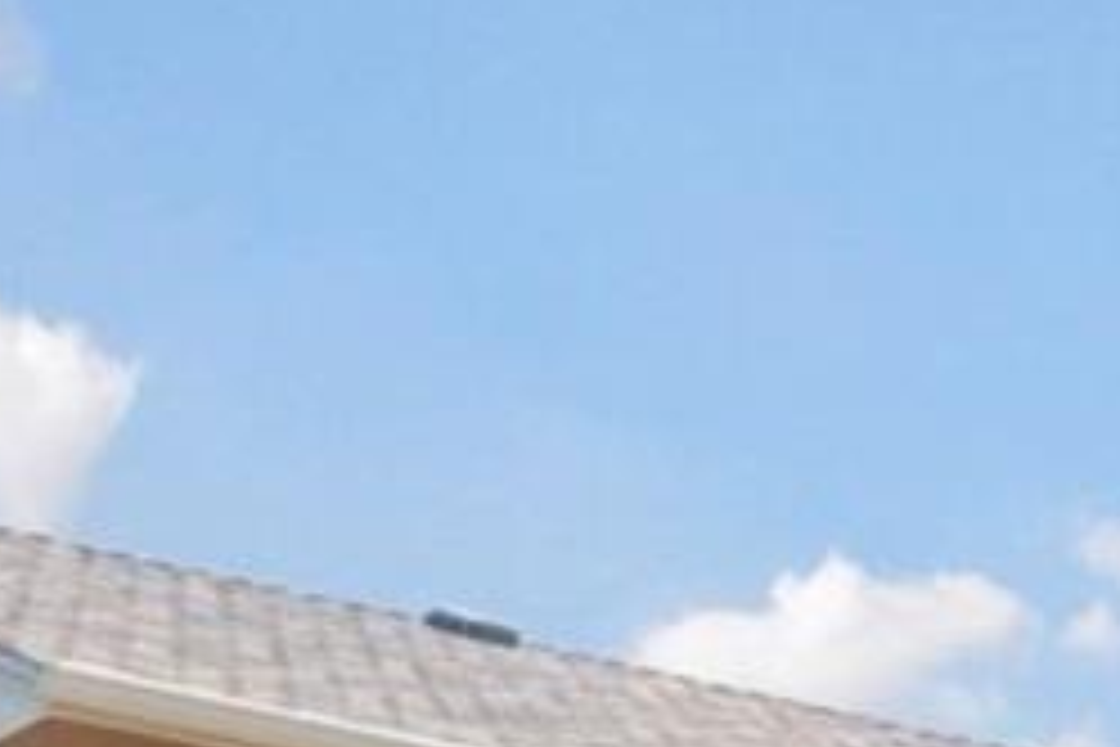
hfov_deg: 10.7
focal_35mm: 193
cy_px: 1872
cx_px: 504
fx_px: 6004
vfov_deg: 6.7
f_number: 8
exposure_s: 1/320
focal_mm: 30
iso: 400
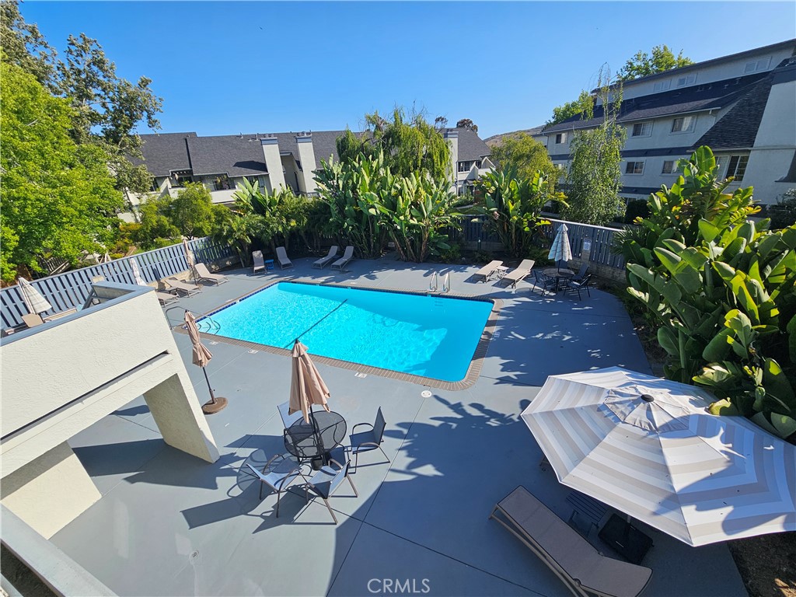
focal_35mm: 13
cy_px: 298
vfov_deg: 89.9
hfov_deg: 106.2
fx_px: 299
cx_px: 398
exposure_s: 1/2463
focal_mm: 2.2
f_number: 2.2
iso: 50
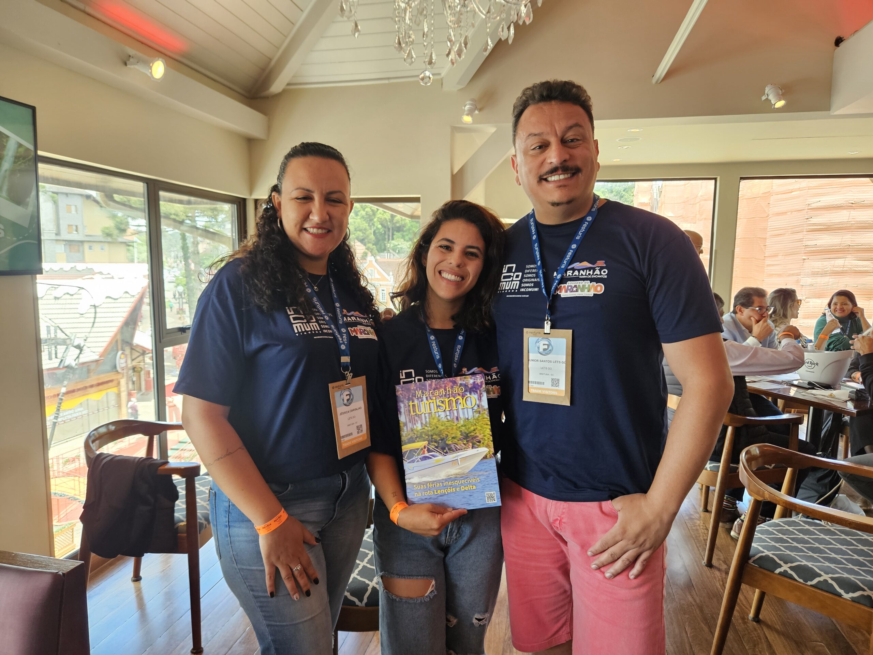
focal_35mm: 23
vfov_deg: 58.9
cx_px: 436
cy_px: 328
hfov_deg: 73.9
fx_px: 580
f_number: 1.8
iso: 200
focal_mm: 5.4
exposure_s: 1/207
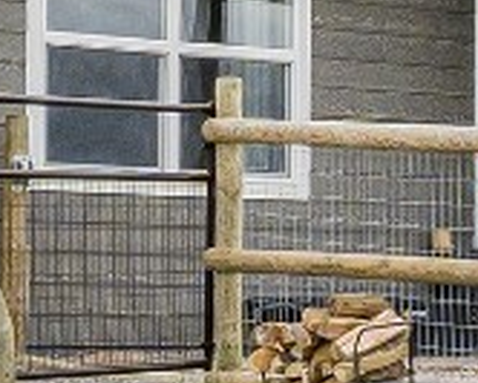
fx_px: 2491
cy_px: 58
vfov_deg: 8.8
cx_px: 46
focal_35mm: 176
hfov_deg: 10.9
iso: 800
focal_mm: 18
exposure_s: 1/3200
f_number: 7.1
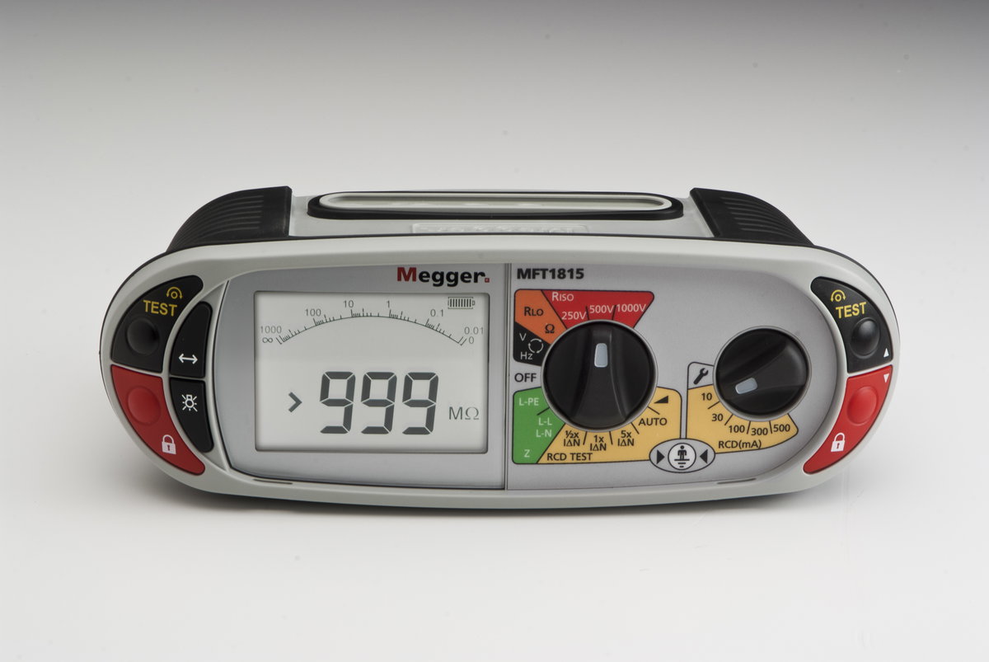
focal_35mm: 117
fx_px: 3218
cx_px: 494
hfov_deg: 17.5
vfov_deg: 11.7
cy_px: 331
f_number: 22
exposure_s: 1/50
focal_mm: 78
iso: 100
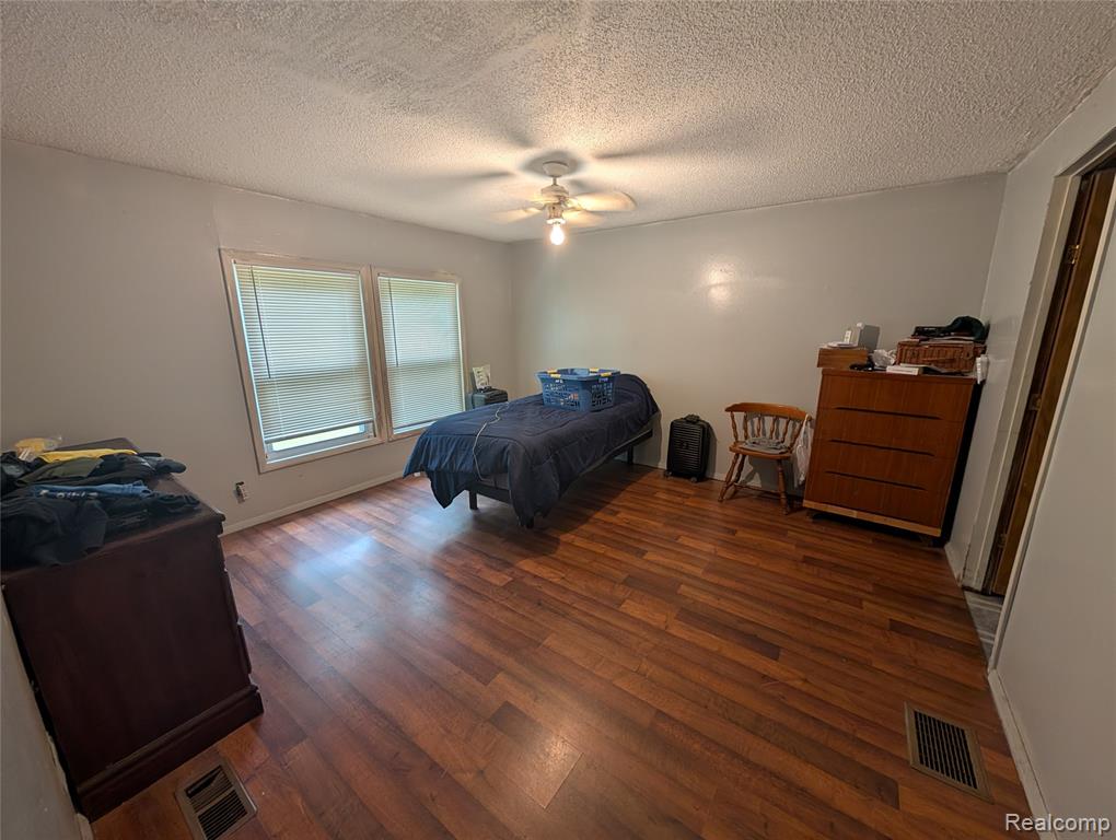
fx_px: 387
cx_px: 558
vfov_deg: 94.6
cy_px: 420
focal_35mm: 12
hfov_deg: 110.5
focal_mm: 2.02
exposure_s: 1/40
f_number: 1.7
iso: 62
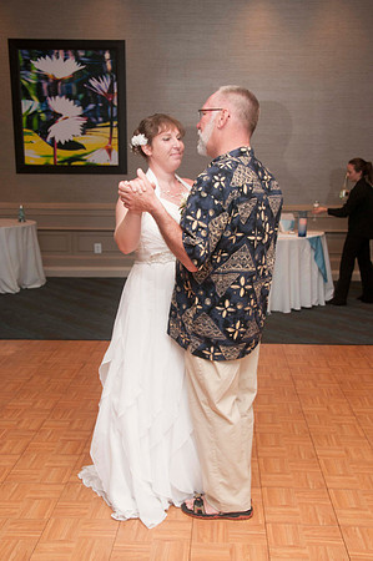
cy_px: 280
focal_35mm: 40
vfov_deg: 48.0
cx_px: 186
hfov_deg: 32.9
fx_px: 631
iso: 400
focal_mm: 27
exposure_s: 1/60
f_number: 5.6
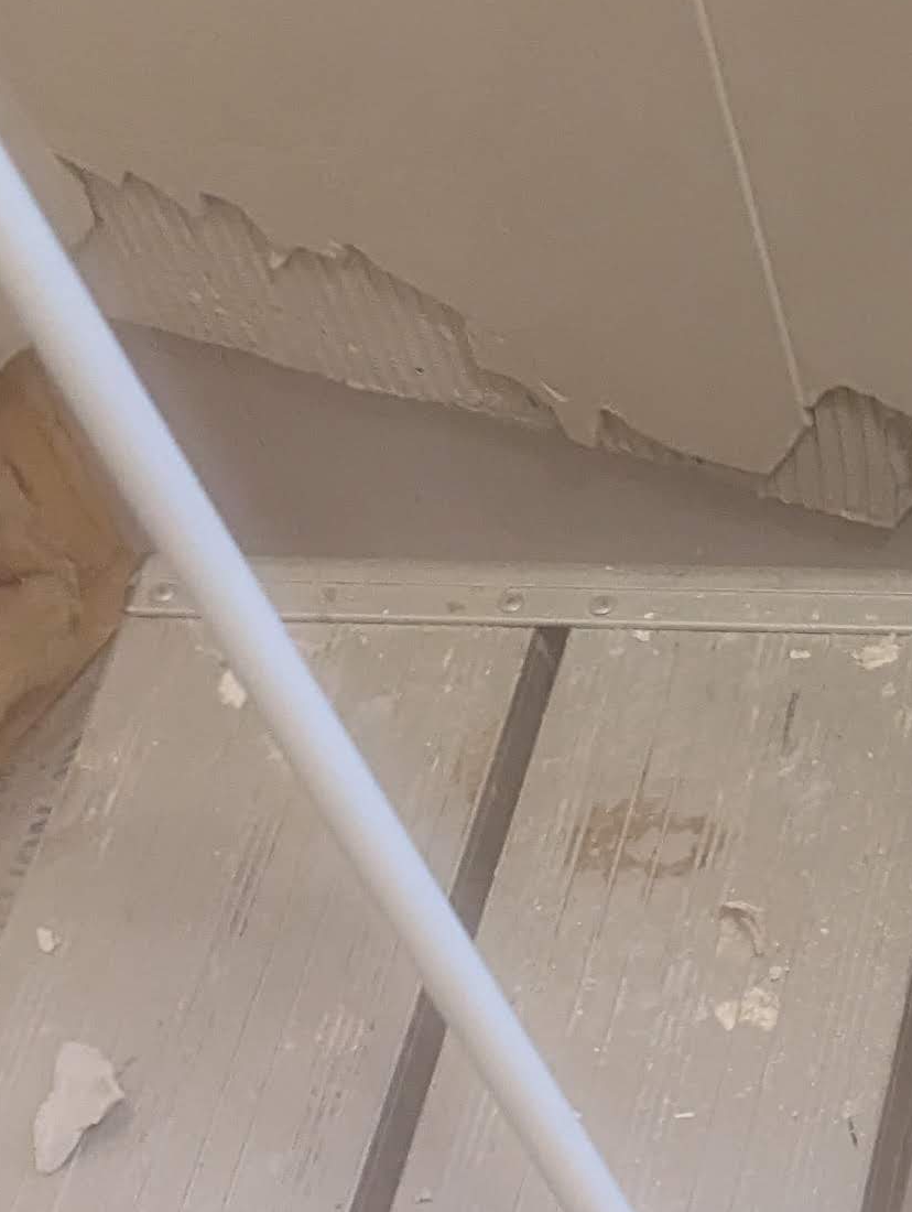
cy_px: 1548
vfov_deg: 20.2
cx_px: 1367
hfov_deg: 15.4
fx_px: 3119
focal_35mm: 89
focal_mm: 6.81
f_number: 1.85
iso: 919
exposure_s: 1/100
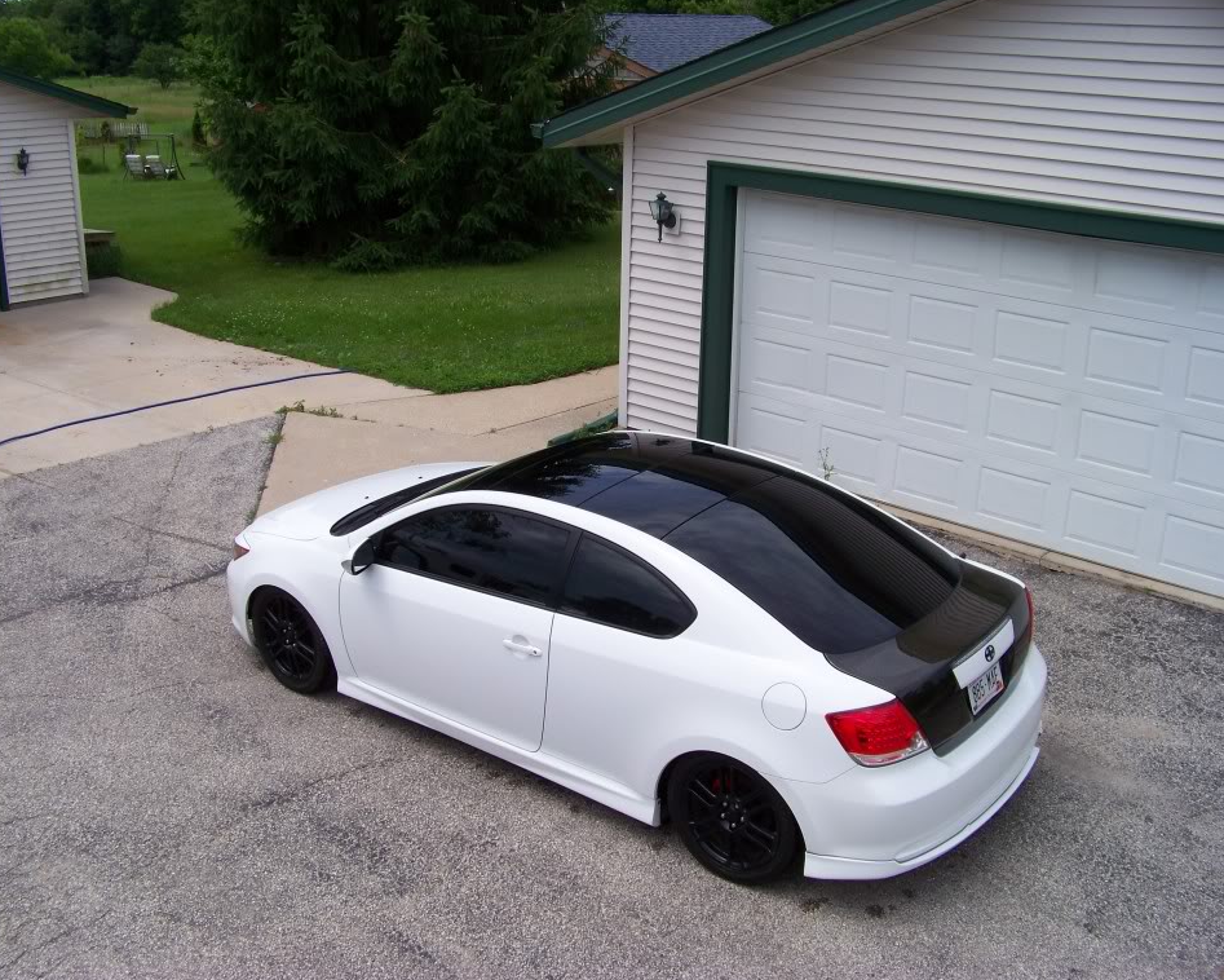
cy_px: 490
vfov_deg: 39.2
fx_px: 1377
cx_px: 627
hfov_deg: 47.9
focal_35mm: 38
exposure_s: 1/640
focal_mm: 5.85
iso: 64
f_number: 4
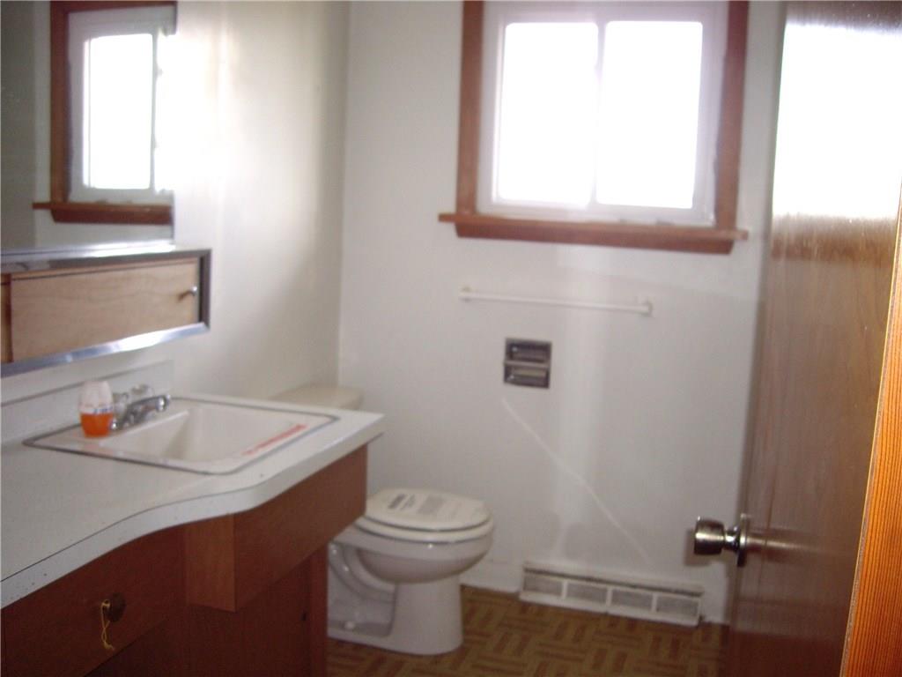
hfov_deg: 49.0
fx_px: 990
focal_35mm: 38
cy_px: 338
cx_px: 451
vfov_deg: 37.7
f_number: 2.7
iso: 200
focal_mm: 6.2
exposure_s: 1/40
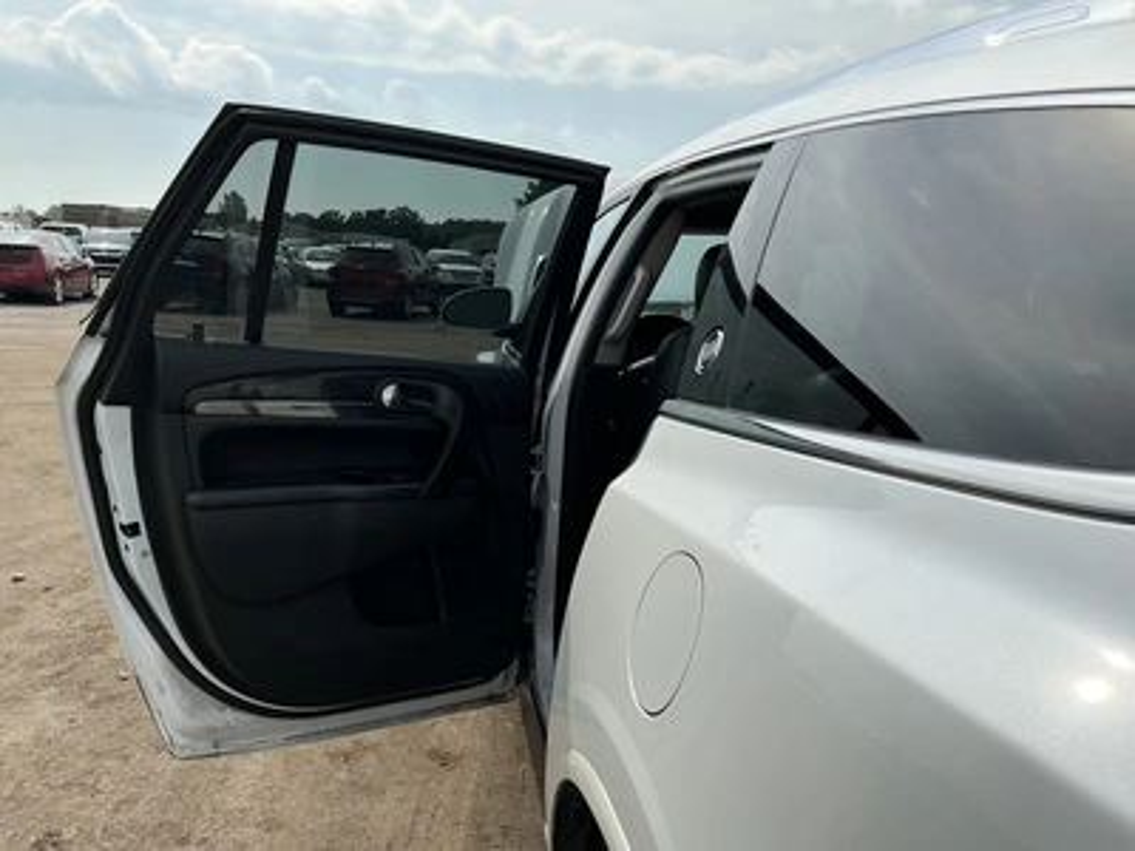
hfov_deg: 63.4
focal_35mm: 28
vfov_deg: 49.7
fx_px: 918
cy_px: 426
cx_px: 568
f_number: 1.8
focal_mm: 3
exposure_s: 1/3125
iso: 25
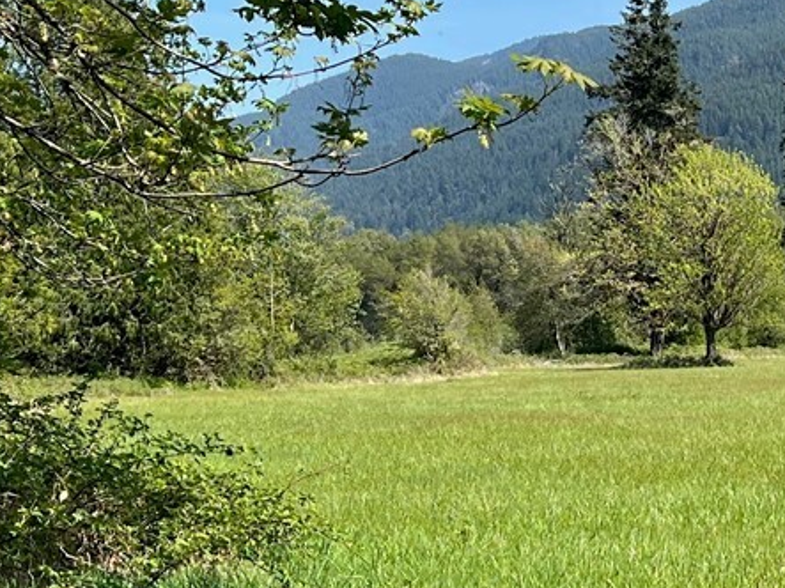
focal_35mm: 94
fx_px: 2131
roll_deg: +1.8
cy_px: 221
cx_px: 806
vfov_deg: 15.7
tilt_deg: +3.3
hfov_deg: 20.2
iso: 50
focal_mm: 5.7
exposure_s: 1/2841
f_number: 1.5
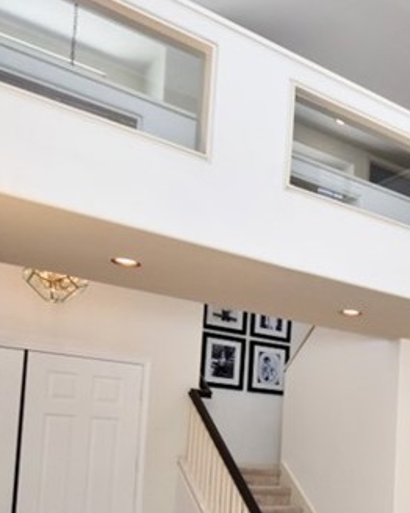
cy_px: 421
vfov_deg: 40.1
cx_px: 495
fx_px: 668
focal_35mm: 44
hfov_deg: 29.3
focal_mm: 10
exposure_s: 1/250
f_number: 4
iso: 720
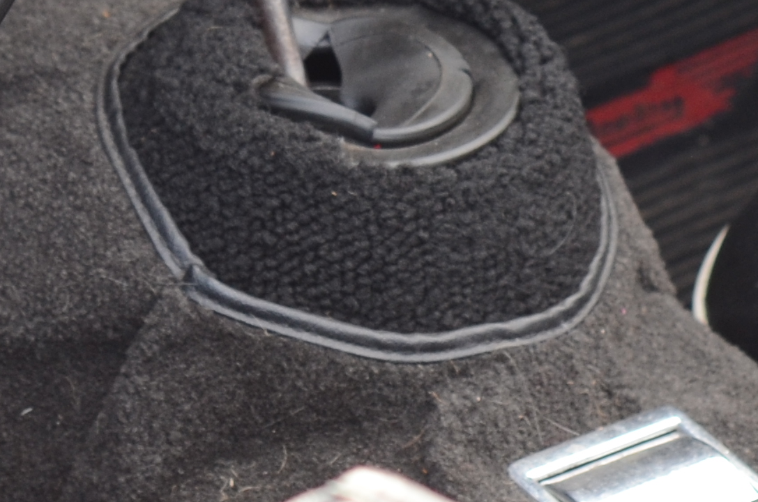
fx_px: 7144
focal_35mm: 340
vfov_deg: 4.0
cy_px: -402
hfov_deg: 6.1
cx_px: 161
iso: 320
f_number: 4
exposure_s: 1/125
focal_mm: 50
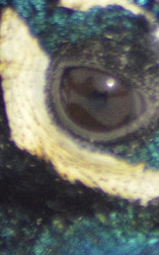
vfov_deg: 0.7
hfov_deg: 0.5
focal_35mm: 2840
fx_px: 19712
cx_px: 218
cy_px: 155
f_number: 5.6
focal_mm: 300
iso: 1600
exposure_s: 1/4000
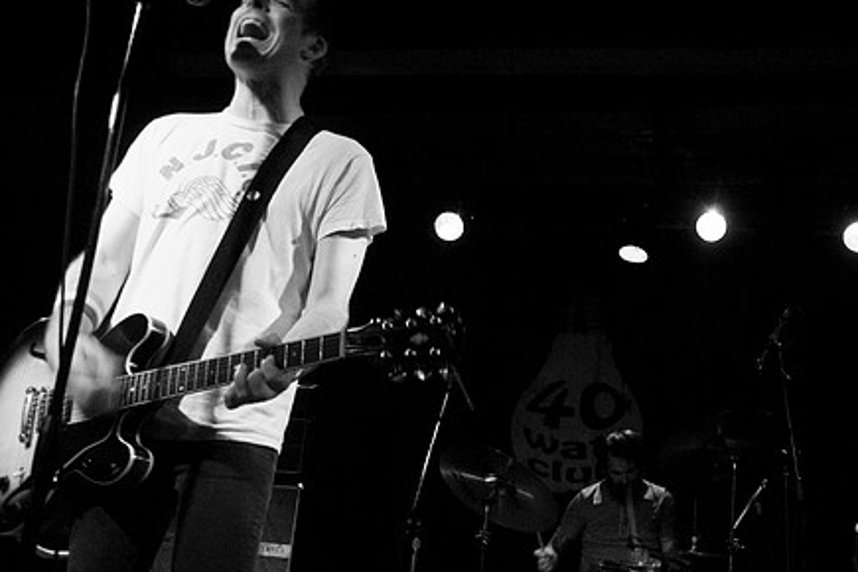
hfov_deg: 48.0
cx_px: 540
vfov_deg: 33.4
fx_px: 953
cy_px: 304
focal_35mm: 40
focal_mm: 20
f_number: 2.8
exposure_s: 1/40
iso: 800
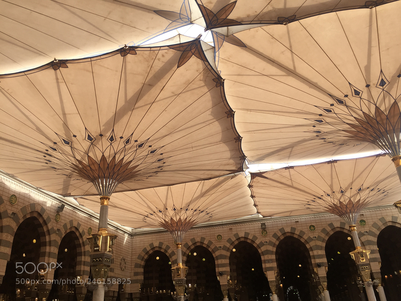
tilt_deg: +30.7
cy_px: 150
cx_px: 200
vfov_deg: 48.2
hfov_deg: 61.7
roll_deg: +3.5
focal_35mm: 29
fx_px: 336
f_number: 2.2
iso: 32
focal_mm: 4.15
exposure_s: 1/599
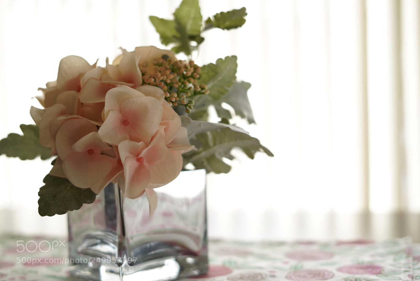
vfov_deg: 27.0
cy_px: 140
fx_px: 584
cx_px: 210
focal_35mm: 50
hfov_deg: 39.6
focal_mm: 50
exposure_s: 1/80
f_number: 2.5
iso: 100
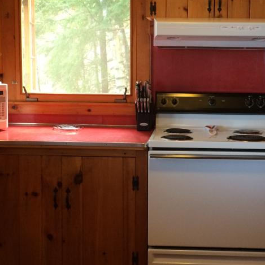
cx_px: 167
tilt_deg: -4.9
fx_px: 485
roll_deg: -1.5
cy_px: 102
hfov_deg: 30.4
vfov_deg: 30.4
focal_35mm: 56
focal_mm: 4.15
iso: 64
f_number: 2.2
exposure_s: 1/30
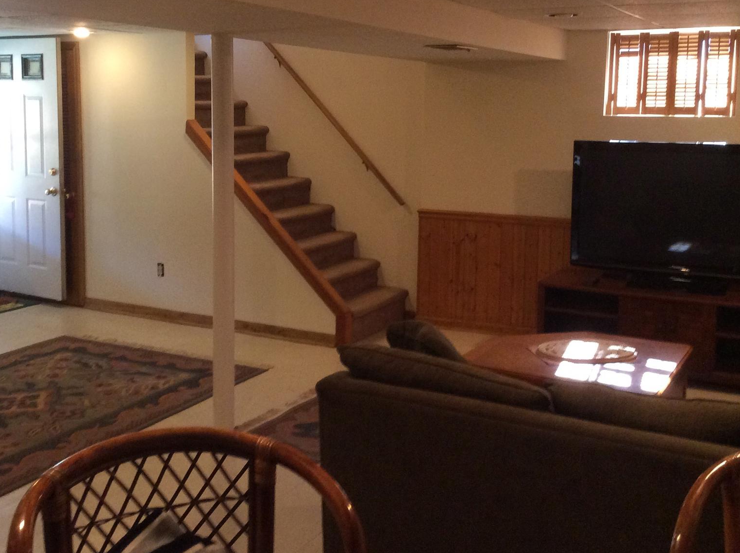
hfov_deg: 43.9
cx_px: 354
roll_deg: +0.5
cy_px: 205
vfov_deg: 33.3
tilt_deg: -7.0
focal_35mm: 43
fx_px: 918
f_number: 2.4
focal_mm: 3.3
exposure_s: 1/24
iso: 200
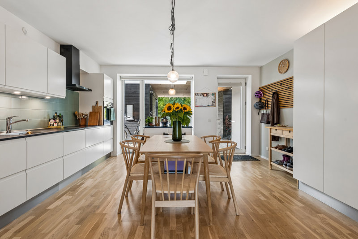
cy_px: 120
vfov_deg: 73.7
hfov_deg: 96.7
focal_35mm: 16
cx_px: 179
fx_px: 159
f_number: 9.5
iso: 160
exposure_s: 1/4
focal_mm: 16
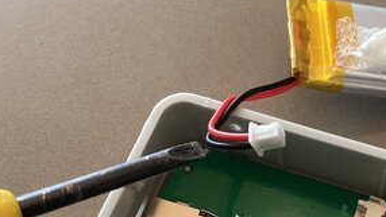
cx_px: 294
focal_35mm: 70
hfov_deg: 29.6
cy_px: 117
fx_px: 717
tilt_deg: -59.7
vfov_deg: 17.2
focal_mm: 3.3
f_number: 2.4
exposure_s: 1/50
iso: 400
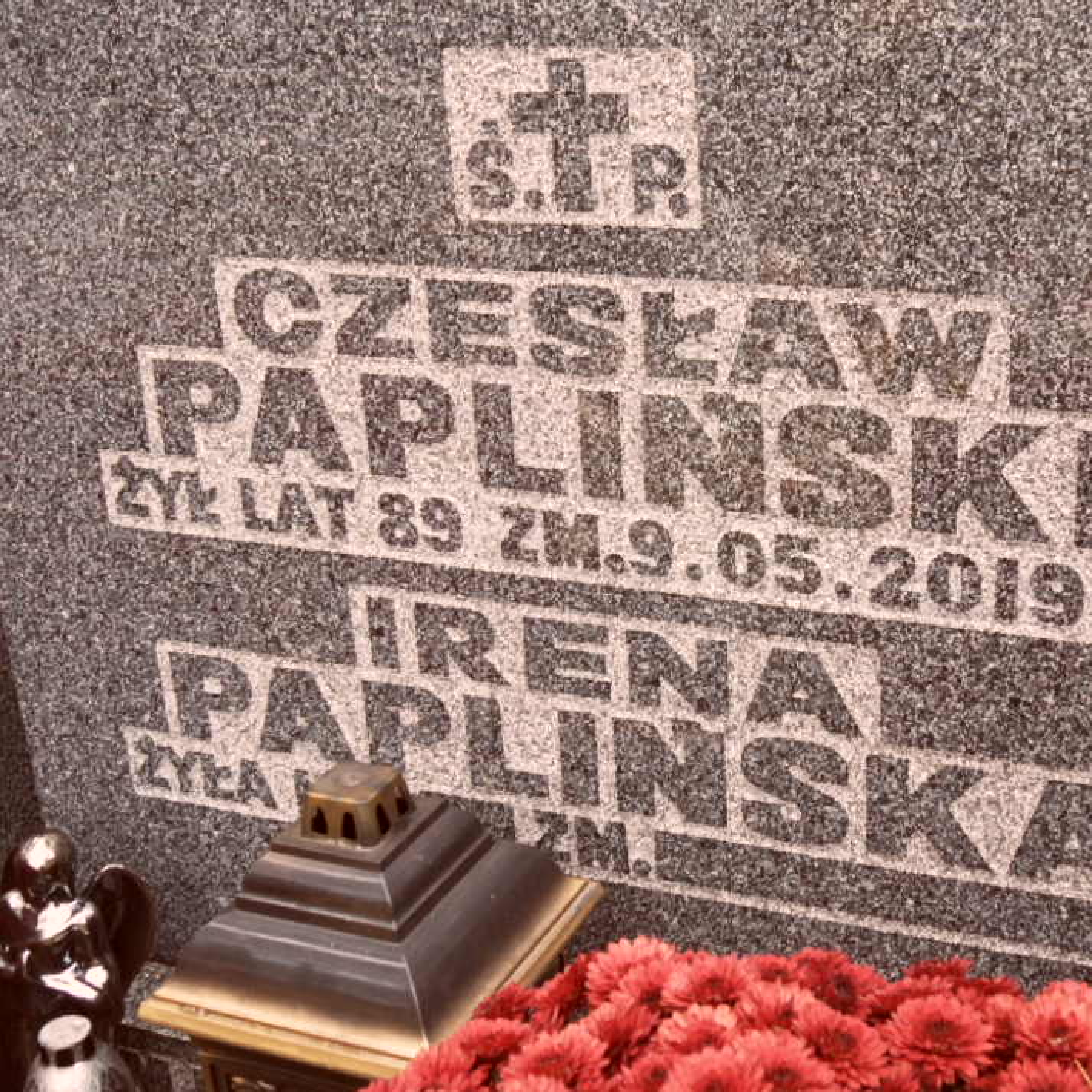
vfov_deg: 33.4
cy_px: 517
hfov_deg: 33.1
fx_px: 1820
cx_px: 737
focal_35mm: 51
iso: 100
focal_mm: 6.5
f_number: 3.6
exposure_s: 1/90
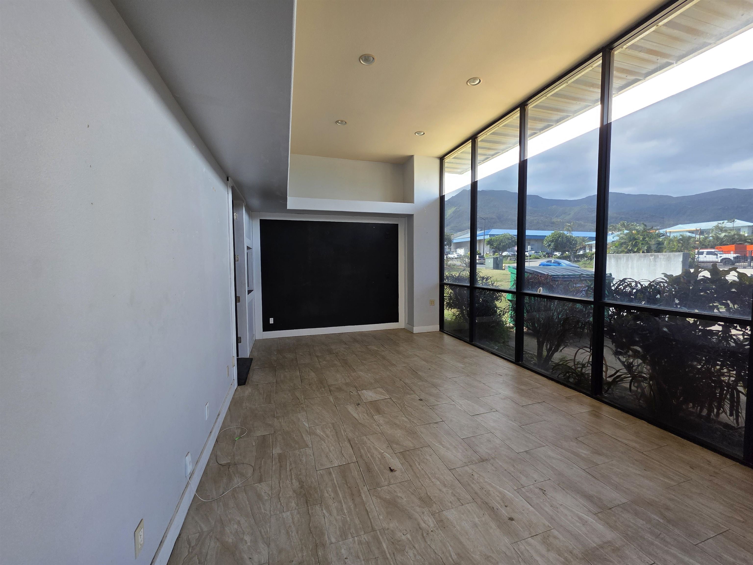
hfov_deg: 106.2
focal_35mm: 13
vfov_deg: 89.9
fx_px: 283
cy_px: 282
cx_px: 376
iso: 64
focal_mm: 2.2
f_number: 1.9
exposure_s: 1/120
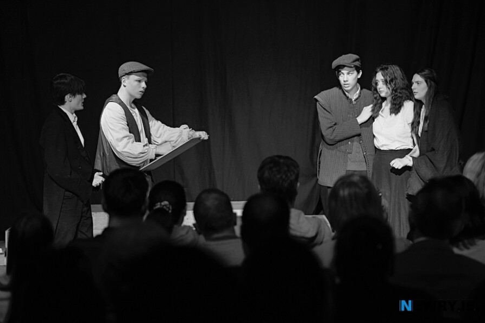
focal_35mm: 132
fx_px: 1778
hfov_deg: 15.5
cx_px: 244
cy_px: 162
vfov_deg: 10.4
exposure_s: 1/58
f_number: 2.8
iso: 1600
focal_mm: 87.1
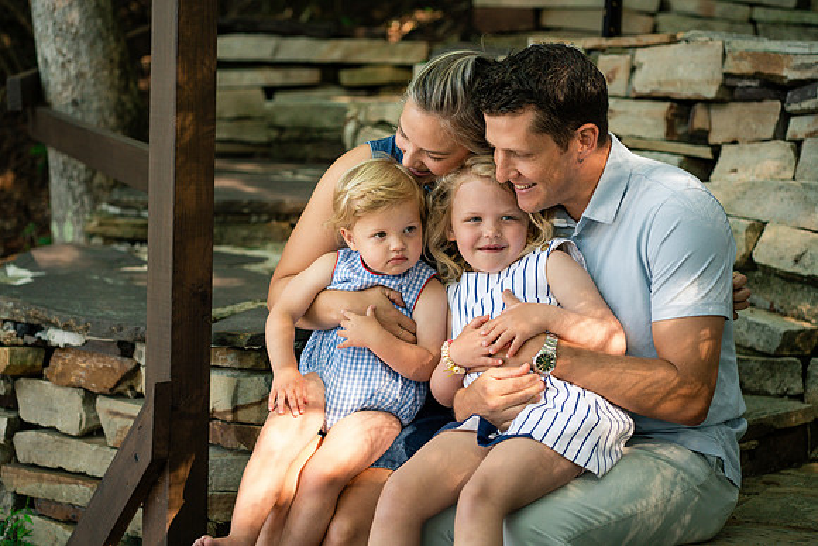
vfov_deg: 16.1
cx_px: 409
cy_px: 273
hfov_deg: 23.9
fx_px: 1932
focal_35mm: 85
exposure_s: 1/400
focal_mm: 85
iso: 500
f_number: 3.2
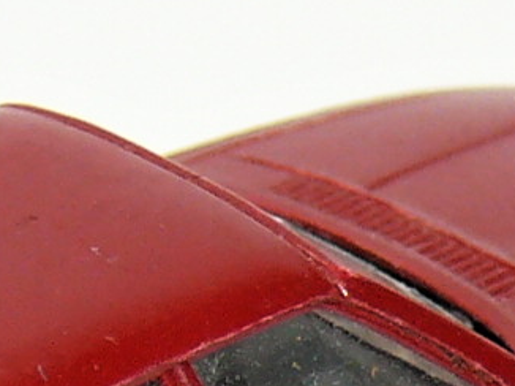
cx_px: 84
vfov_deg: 2.1
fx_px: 10659
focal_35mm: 717
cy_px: 464
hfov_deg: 2.8
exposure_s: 1/30
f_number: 4
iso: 100
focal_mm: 17.3
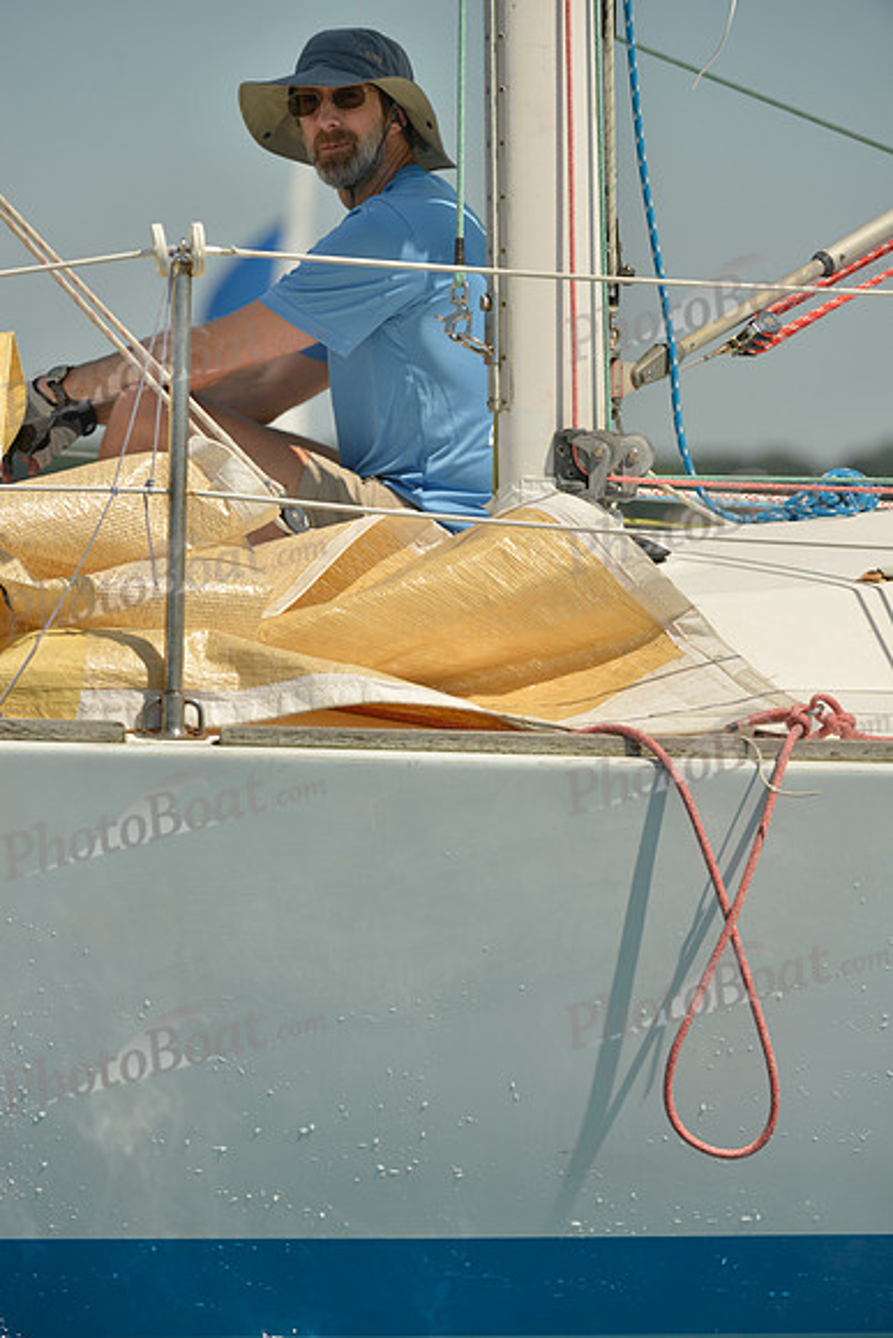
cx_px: 446
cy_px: 669
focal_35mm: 270
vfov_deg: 7.6
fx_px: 10039
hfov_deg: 5.1
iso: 200
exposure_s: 1/1000
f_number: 8
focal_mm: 270
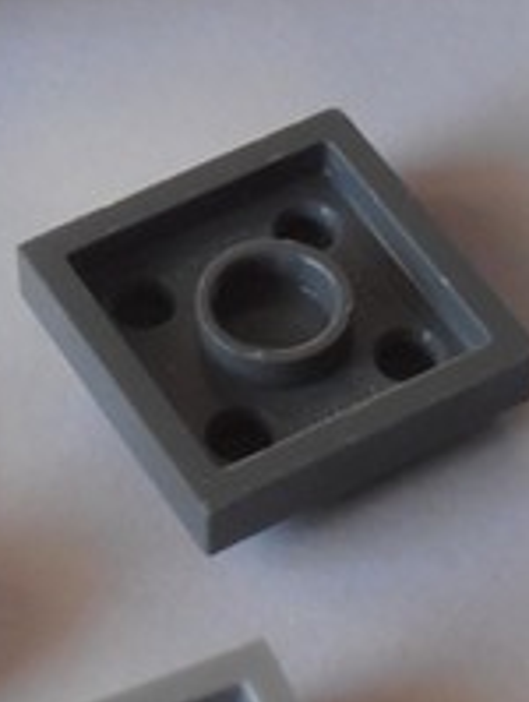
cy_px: 157
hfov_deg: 8.9
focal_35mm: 167
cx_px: 296
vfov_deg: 11.8
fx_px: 3392
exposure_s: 1/40
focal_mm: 6.61
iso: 80
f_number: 3.9
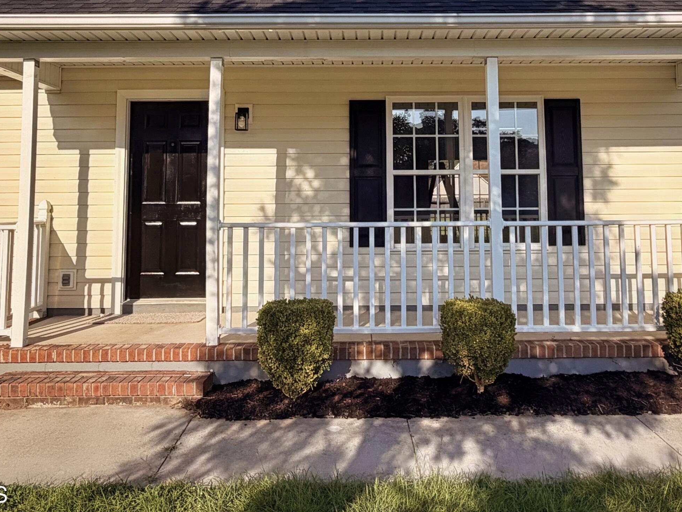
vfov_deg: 40.7
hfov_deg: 53.9
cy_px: 135
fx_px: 670
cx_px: 366
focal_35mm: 34
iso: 20
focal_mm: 2.22
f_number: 2.2
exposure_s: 1/1050
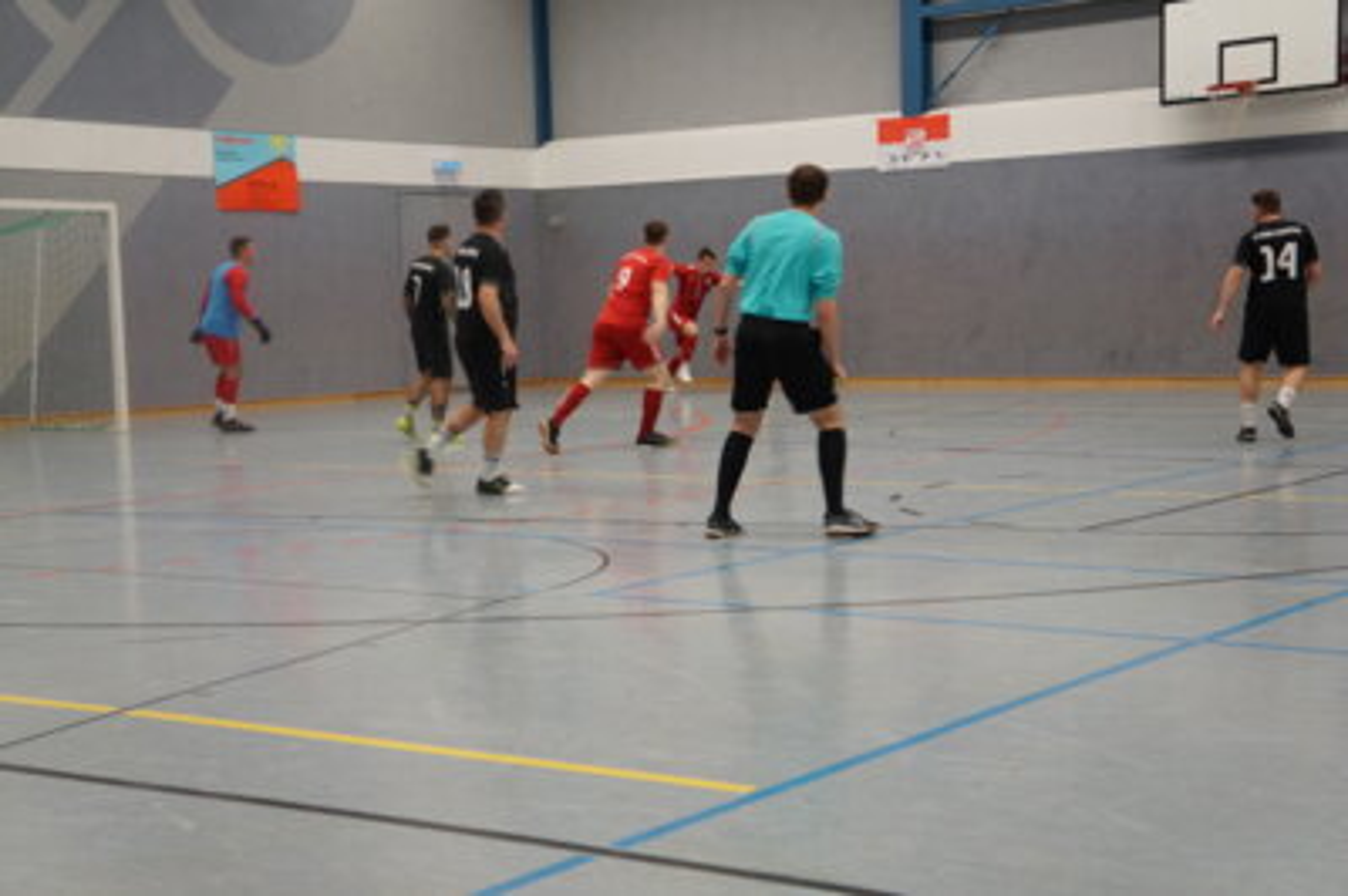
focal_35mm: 58
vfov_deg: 23.1
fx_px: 2189
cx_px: 674
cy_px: 448
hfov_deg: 34.2
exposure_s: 1/60
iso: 640
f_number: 4.5
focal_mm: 39
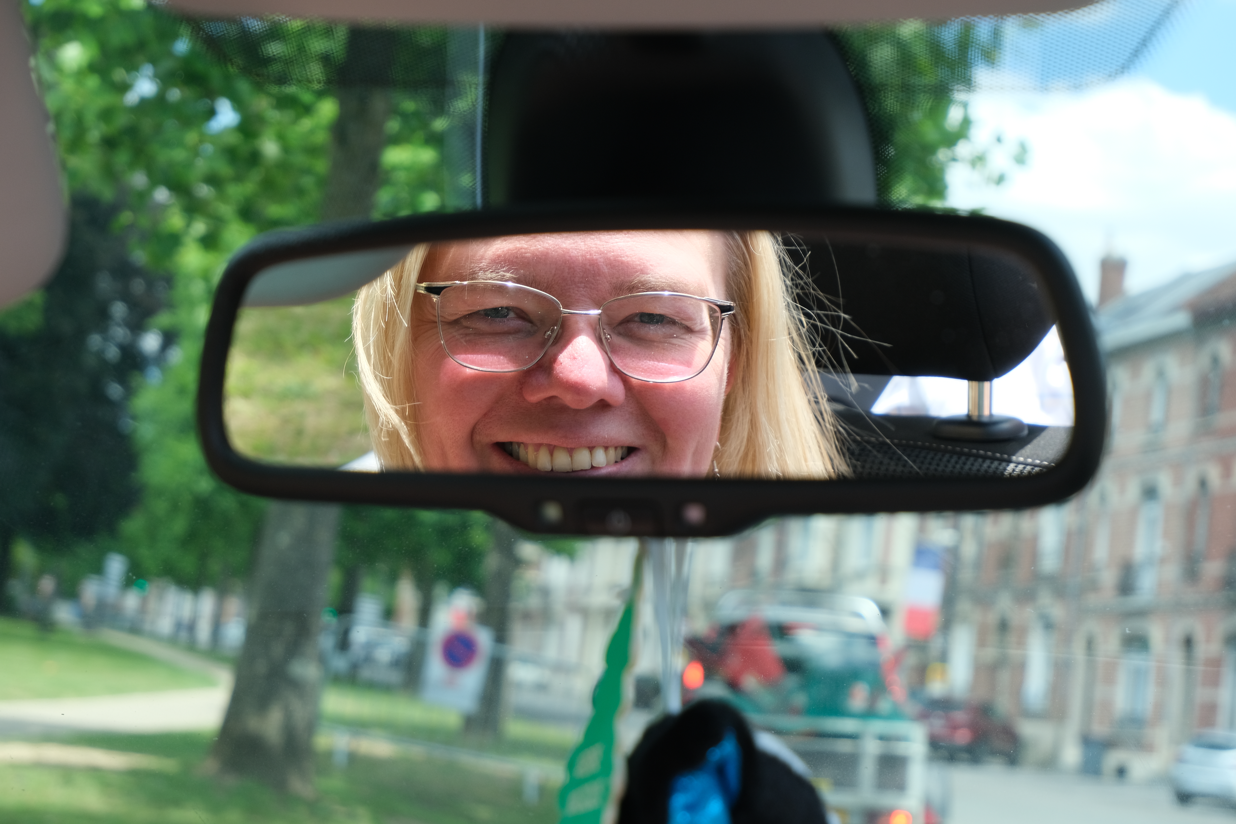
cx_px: 618
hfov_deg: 29.7
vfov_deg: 20.0
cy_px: 412
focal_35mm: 68
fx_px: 2334
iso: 320
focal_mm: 45
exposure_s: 1/180
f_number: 5.6
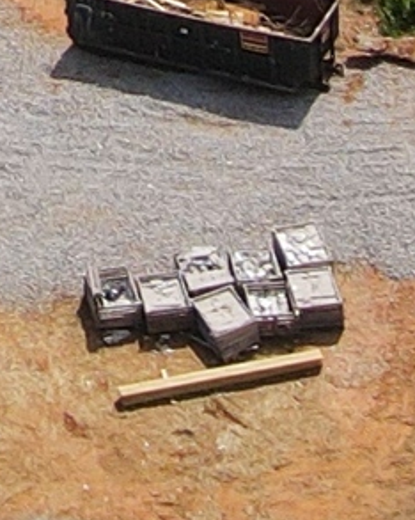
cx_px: -647
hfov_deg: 6.0
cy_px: -1182
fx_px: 3781
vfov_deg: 6.9
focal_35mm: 246
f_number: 2.8
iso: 110
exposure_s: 1/800
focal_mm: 4.5
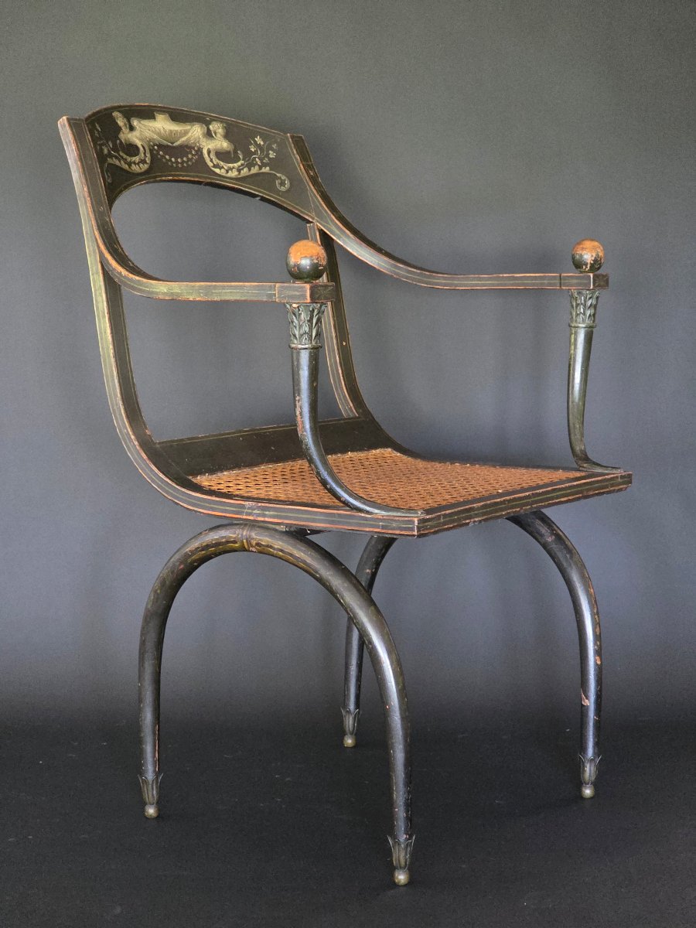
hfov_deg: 21.3
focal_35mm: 69
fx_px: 1850
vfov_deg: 28.2
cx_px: 348
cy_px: 464
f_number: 2.4
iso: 1600
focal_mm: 7.9
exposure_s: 1/33.3
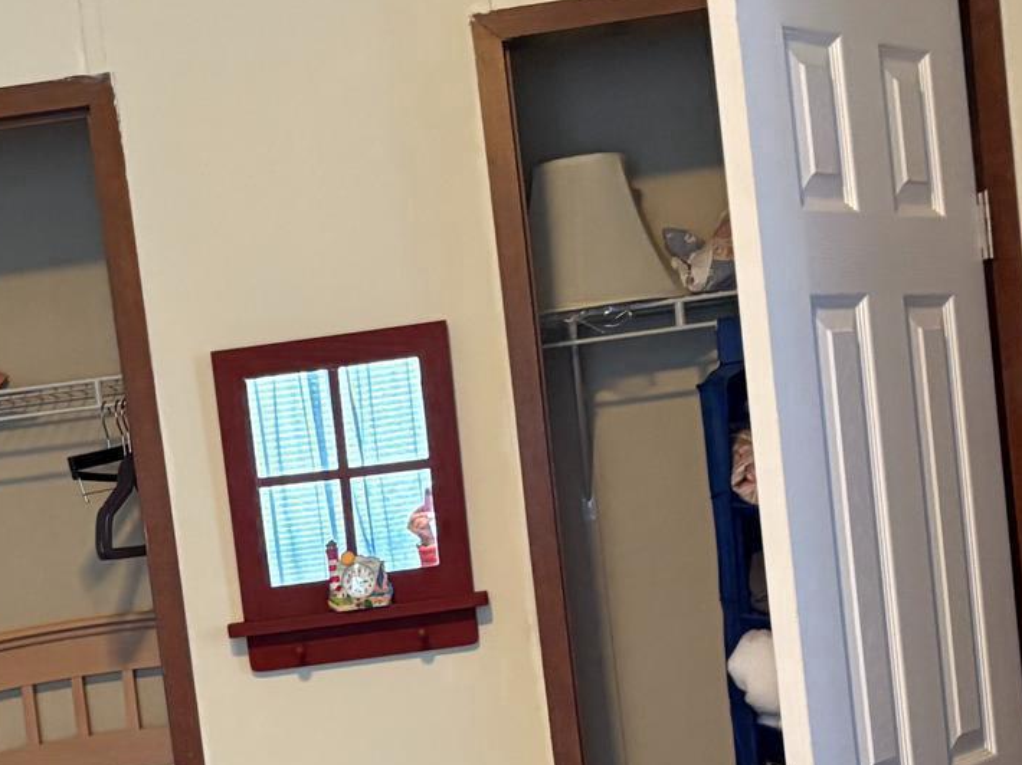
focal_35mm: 75
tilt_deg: -5.1
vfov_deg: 19.0
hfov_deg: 25.7
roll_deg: +7.7
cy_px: 797
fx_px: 2214
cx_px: 279
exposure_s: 1/40
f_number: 1.6
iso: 500
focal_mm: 5.96
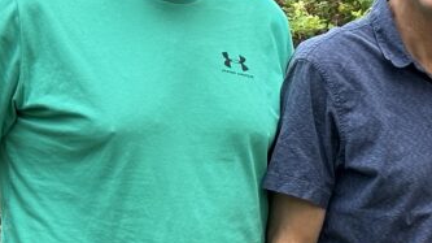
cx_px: 641
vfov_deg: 7.5
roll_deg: -2.1
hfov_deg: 12.7
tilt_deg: -13.5
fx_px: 1844
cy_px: 281
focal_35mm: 161
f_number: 1.78
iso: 64
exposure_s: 1/238
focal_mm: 6.86
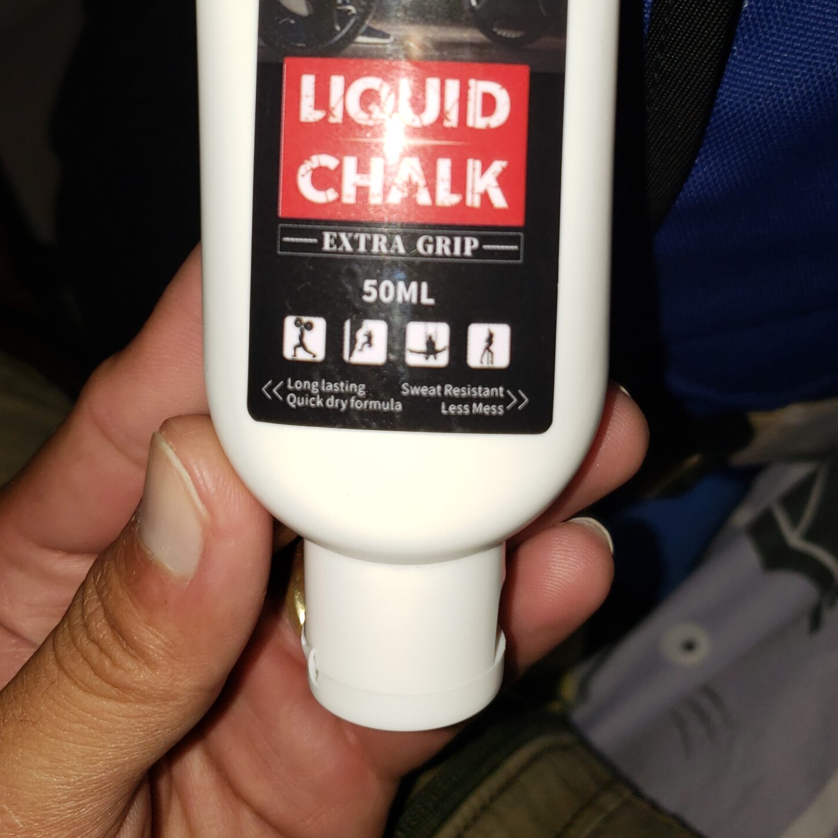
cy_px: 196
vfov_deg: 39.7
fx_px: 1123
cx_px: 390
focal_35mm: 41
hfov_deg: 40.9
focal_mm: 4.3
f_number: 1.5
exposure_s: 1/476
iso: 50
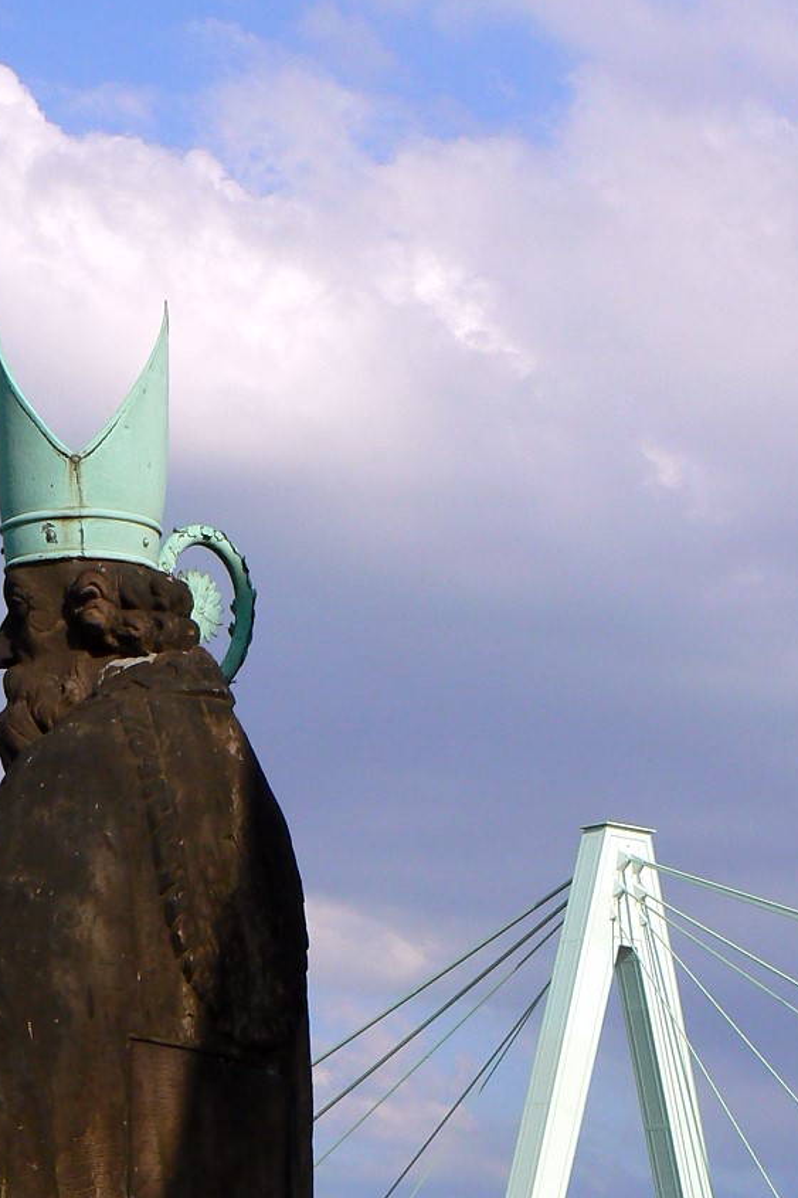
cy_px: 1120
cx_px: 330
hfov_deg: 10.7
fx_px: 4257
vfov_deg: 15.8
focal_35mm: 128
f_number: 8
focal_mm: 10.9
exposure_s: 1/500
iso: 80
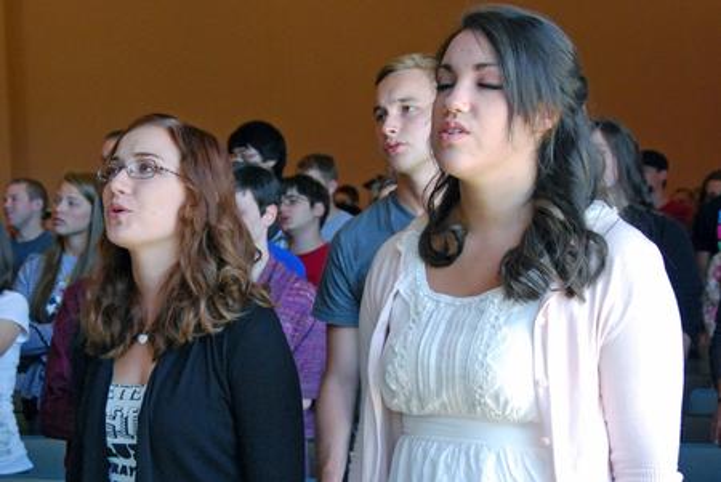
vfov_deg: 25.8
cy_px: 241
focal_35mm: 52
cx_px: 360
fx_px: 1052
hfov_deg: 37.8
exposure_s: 1/60
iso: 800
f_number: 4.5
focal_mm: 35
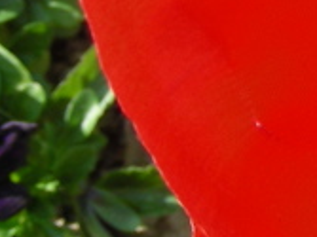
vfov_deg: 7.7
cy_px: -15
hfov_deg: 9.6
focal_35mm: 191
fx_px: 1748
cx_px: 668
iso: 50
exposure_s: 1/144
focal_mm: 6.3
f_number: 4
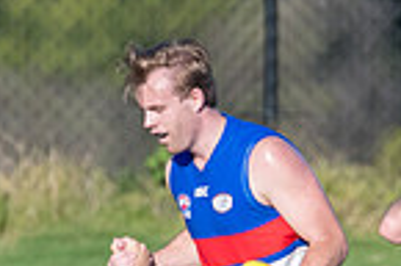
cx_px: 250
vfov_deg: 0.3
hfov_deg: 0.5
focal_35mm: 4354
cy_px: 413
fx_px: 48392
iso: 800
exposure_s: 1/2000
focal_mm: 600
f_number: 8
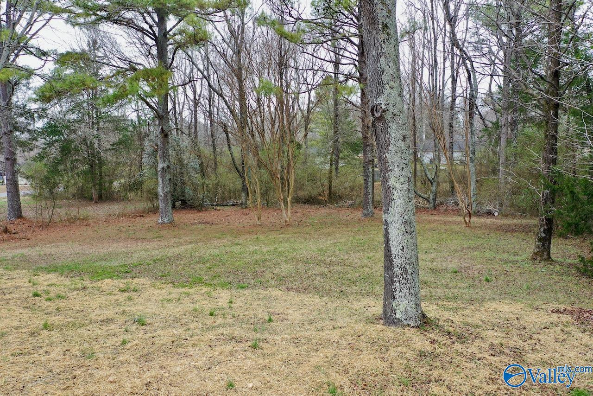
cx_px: 296
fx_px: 461
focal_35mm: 28
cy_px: 198
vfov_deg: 46.4
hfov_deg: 65.5
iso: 100
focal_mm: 10.26
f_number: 3.5
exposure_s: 1/60
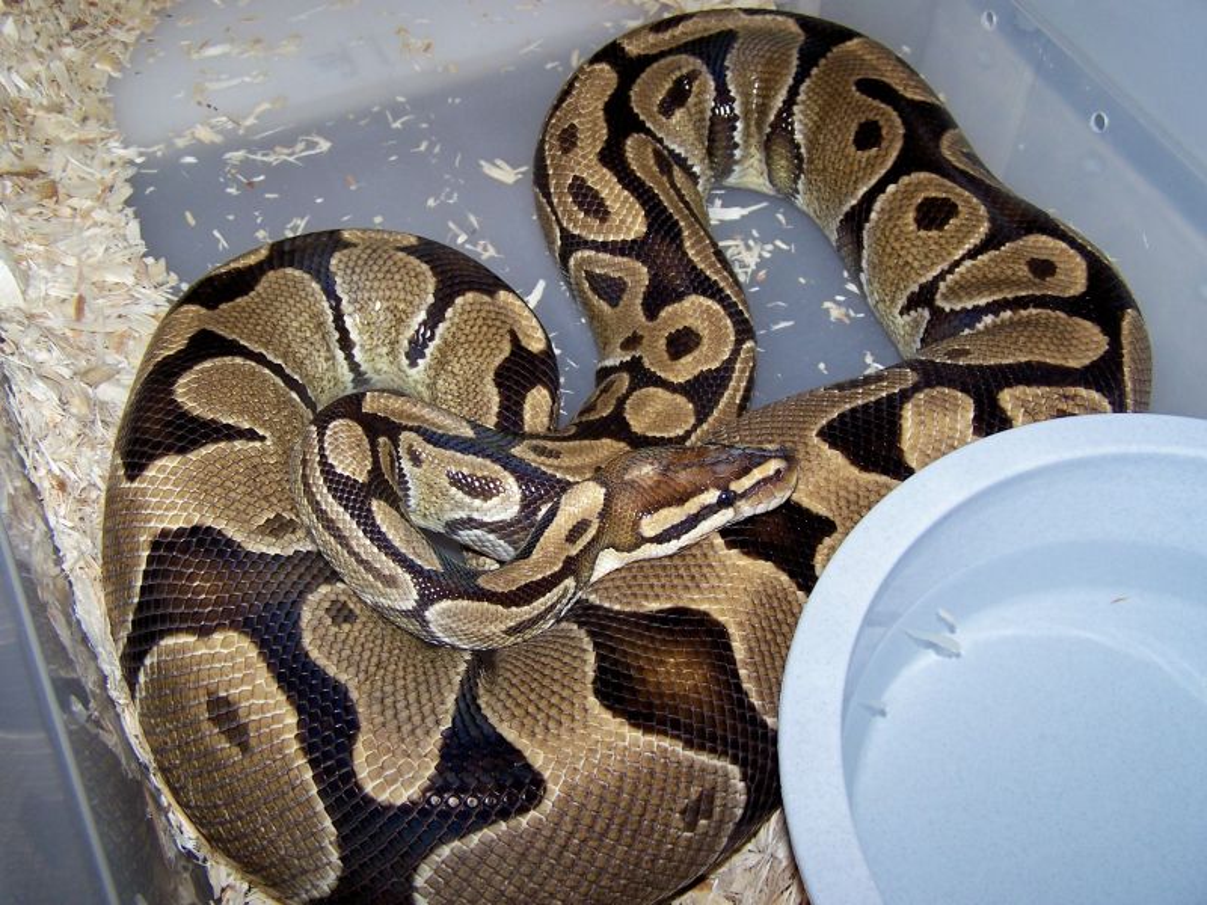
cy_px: 452
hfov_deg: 49.0
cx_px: 604
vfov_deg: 37.7
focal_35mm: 38
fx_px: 1325
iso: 80
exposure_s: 1/60
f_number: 2.8
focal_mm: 6.3
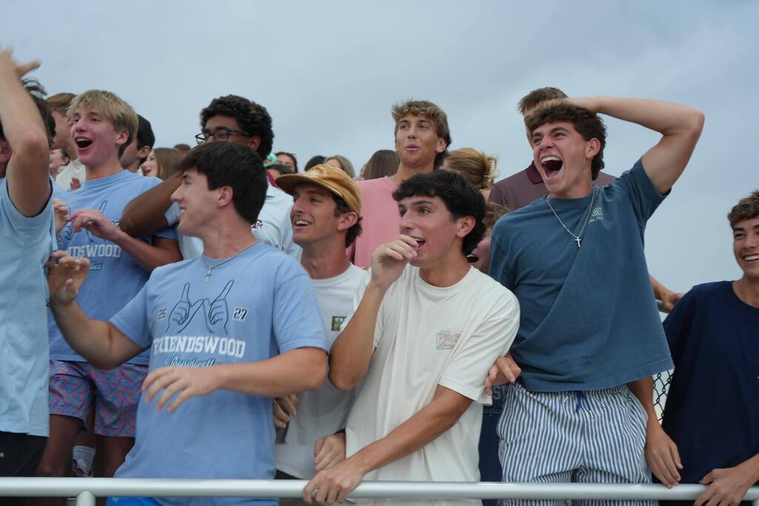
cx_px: 380
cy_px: 253
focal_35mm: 43
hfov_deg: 45.4
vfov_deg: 31.2
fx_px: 907
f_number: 4.5
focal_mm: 43
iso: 800
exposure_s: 1/160
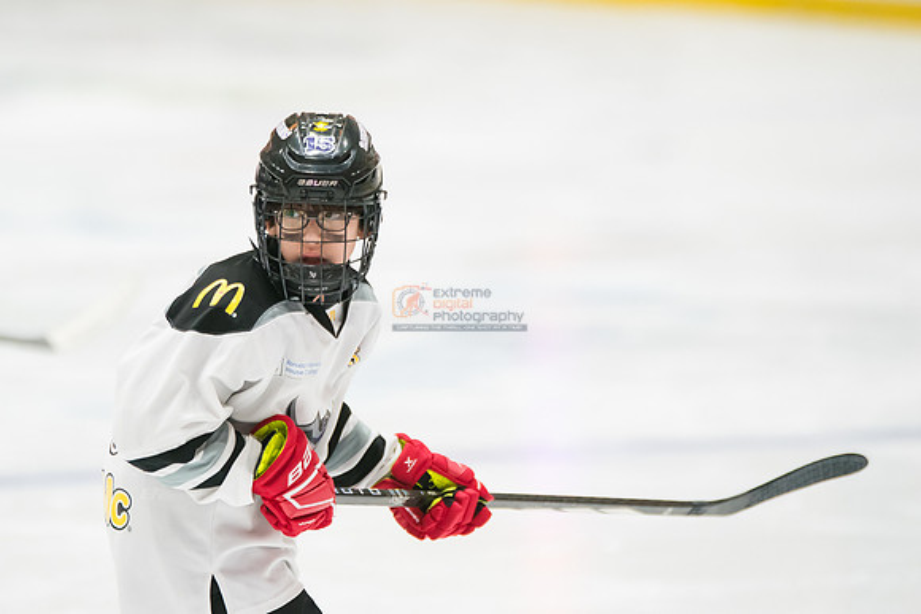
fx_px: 9250
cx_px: 322
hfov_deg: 5.7
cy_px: 322
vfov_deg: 3.8
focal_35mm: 362
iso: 3200
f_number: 3.2
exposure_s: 1/800
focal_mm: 247
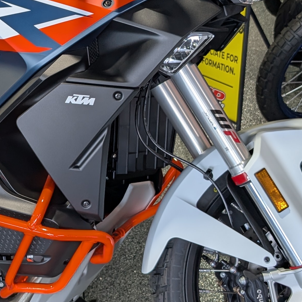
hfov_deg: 22.8
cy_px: 102
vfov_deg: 23.3
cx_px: 37
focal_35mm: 74
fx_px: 730
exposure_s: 1/24.1
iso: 21
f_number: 1.68
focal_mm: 6.9
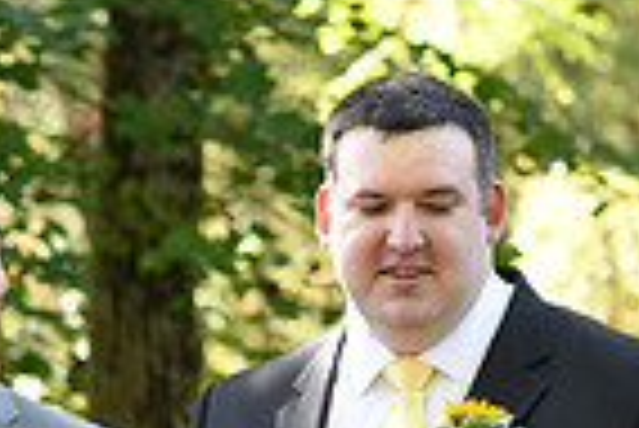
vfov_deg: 4.0
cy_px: 665
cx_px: 400
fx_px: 6148
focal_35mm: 346
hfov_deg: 5.9
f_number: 4
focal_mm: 85
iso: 500
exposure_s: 1/200
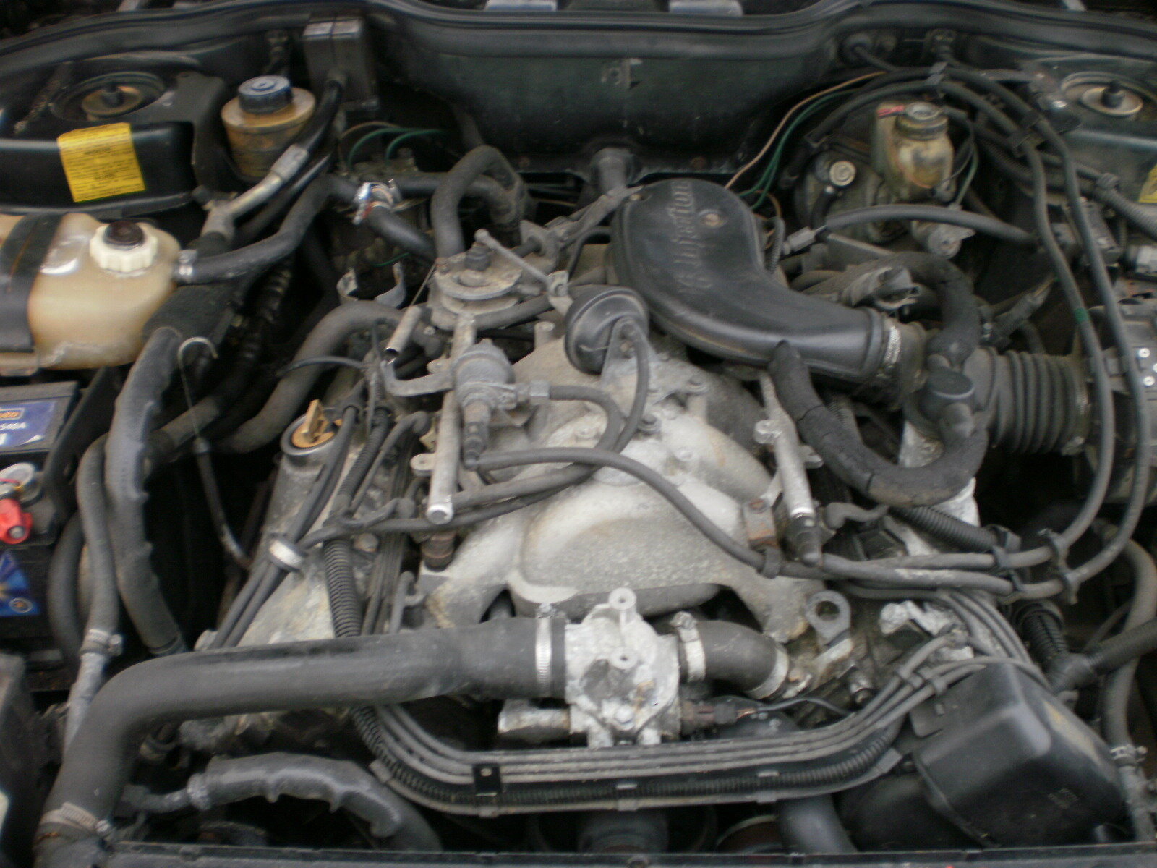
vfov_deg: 39.7
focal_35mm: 36
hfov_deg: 51.4
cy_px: 434
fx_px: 1203
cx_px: 578
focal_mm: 6.3
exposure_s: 1/13
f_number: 3.1
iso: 125
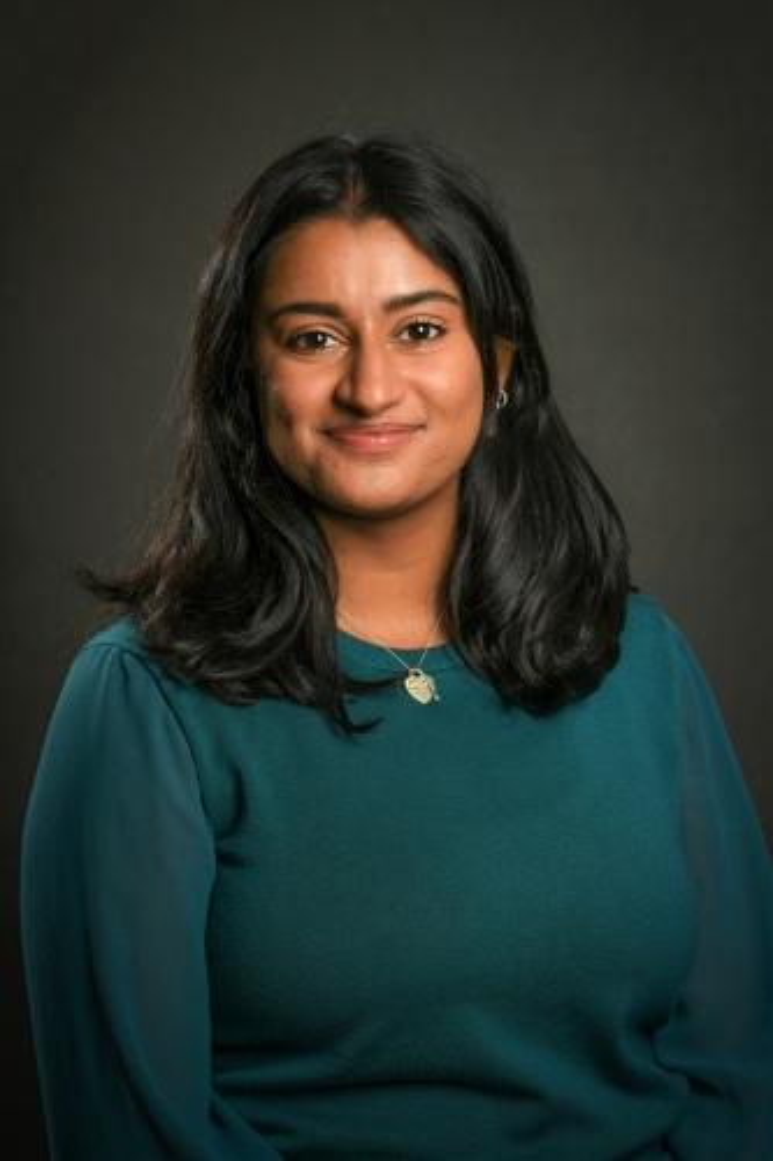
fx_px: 3126
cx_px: 386
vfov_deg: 21.0
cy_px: 580
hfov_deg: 14.1
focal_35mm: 97
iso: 100
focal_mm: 65
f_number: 5.6
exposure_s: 1/200
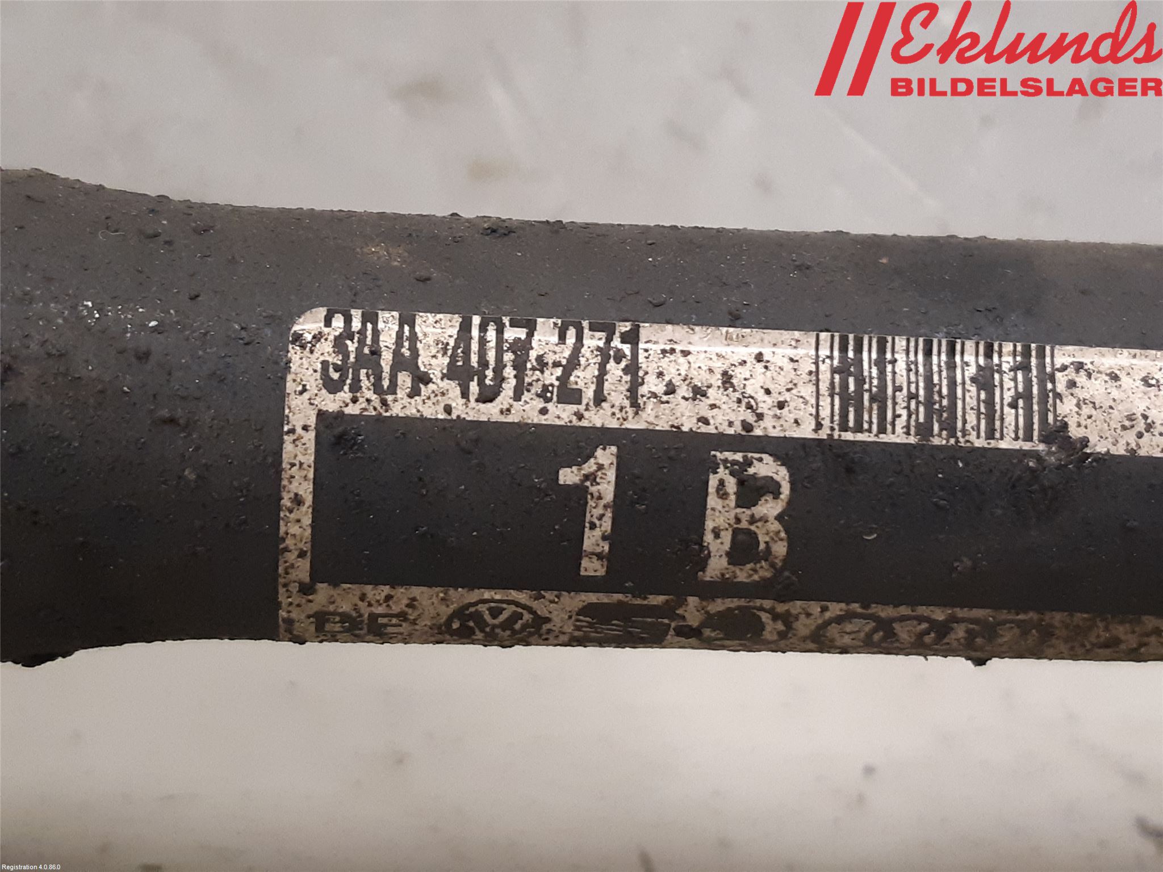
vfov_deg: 53.1
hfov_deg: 67.3
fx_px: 874
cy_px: 436
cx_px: 582
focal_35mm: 26
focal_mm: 3.93
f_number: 1.7
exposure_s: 1/50
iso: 320
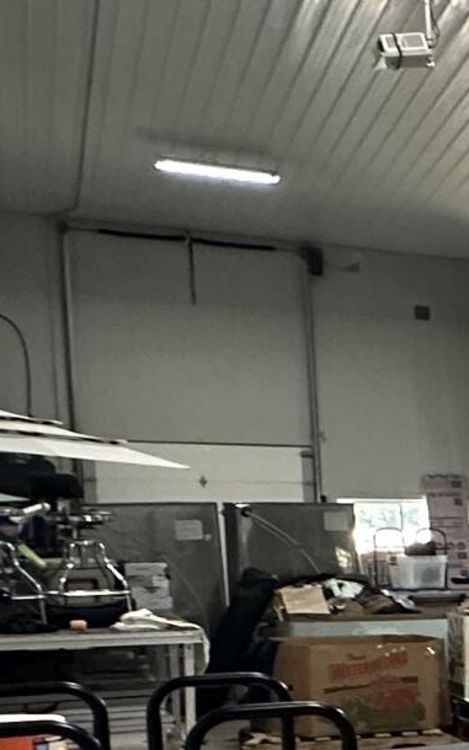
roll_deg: -0.6
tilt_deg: -4.3
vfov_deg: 27.4
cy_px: 653
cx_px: 1259
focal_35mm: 73
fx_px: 1494
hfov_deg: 12.3
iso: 400
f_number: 2.2
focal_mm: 2.22
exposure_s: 1/60
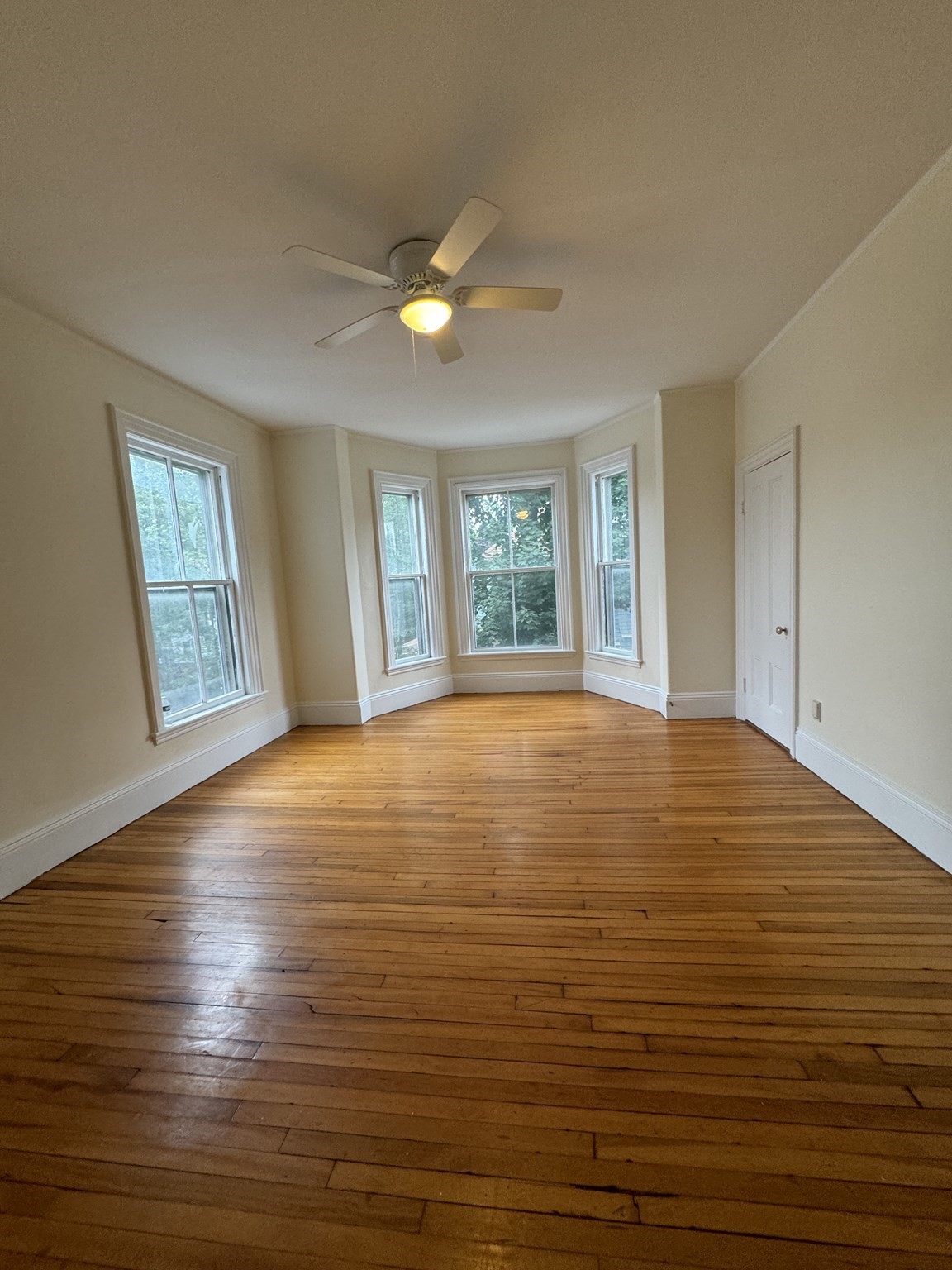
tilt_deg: -5.9
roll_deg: +2.6
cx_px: 476
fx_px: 513
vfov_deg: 102.1
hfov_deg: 85.7
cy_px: 635
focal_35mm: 14
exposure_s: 1/60
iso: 160
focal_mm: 2.22
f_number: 2.2
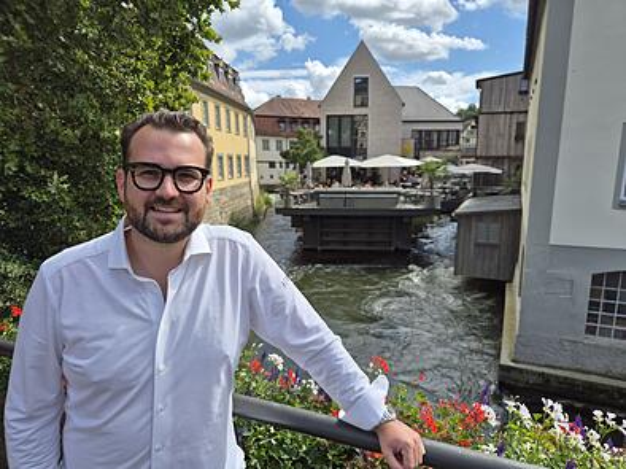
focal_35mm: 23
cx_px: 313
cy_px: 234
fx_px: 416
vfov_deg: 58.8
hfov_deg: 74.0
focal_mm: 5.4
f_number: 1.8
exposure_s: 1/1604
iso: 25
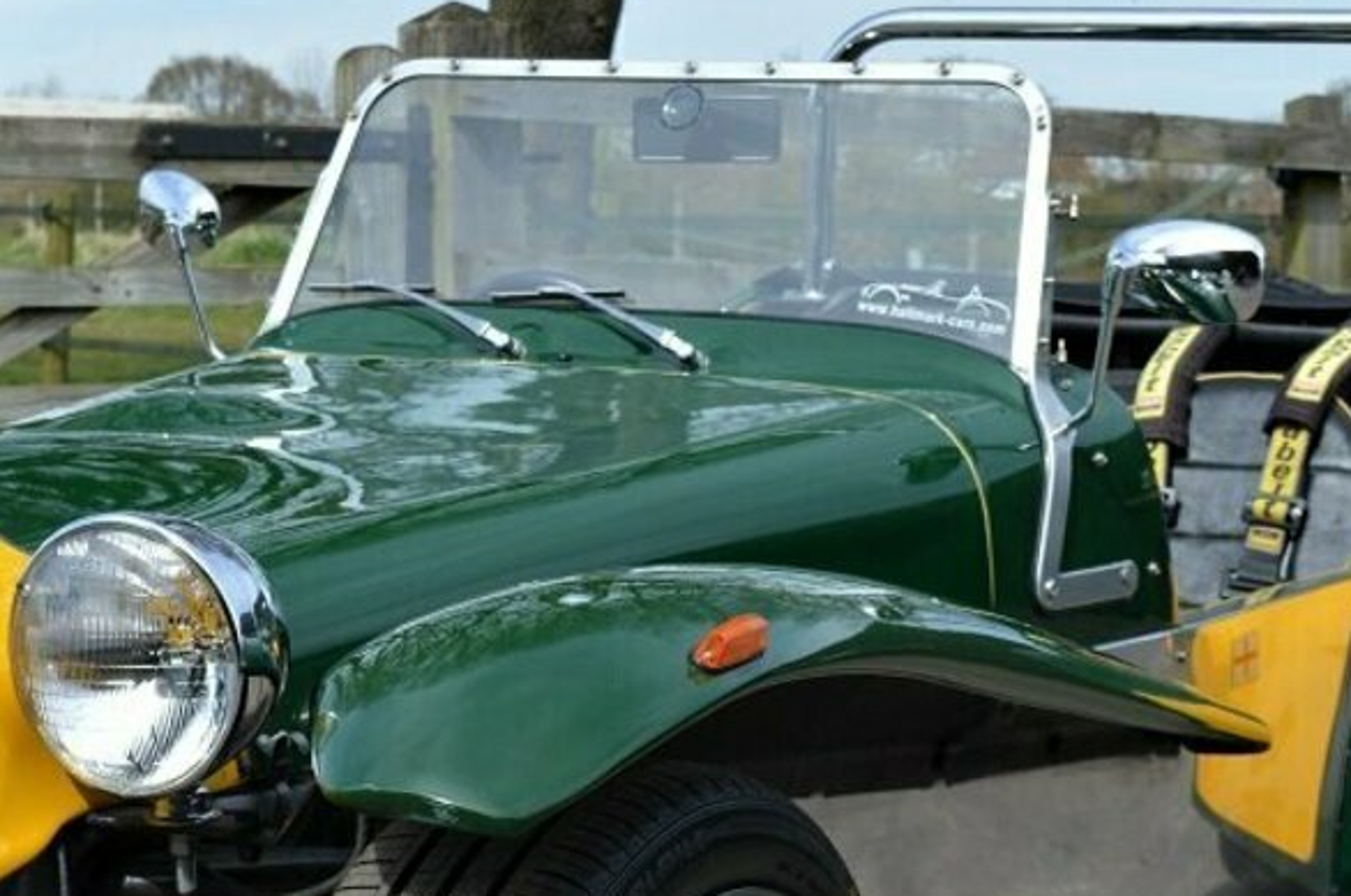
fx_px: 3336
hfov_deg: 22.9
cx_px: 569
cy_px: 812
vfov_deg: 15.1
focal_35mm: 89
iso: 100
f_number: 8
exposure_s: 1/250
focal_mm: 29
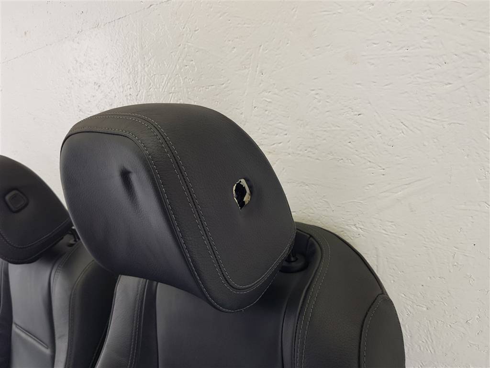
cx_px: 245
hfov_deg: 67.3
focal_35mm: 26
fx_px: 368
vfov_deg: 53.1
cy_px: 184
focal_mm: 4.2
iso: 50
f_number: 1.7
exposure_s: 1/100
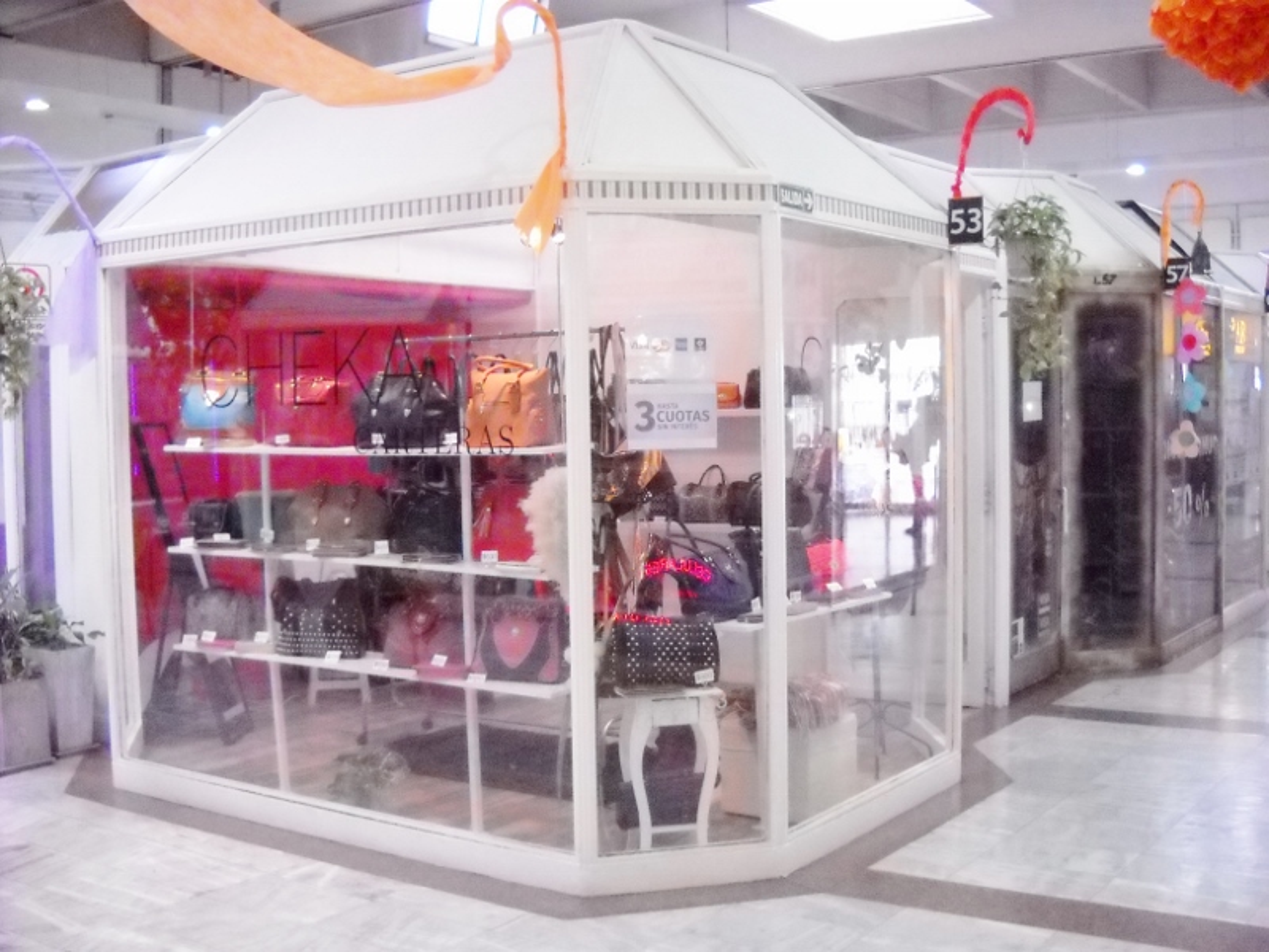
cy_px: 476
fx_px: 1503
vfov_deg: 35.1
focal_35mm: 41
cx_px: 634
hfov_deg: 45.8
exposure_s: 1/100
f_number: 3.1
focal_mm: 6.72
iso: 800
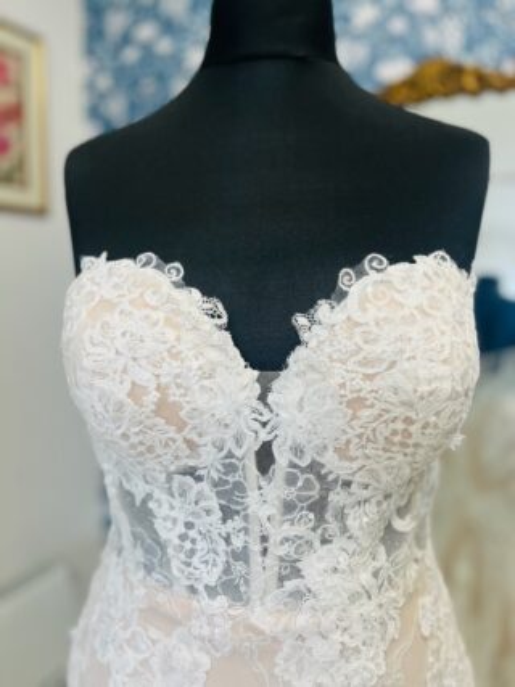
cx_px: 258
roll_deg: +2.2
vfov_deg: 67.3
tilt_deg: -6.7
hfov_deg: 53.0
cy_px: 344
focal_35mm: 26
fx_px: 516
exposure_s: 1/100
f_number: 1.6
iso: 40
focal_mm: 5.1
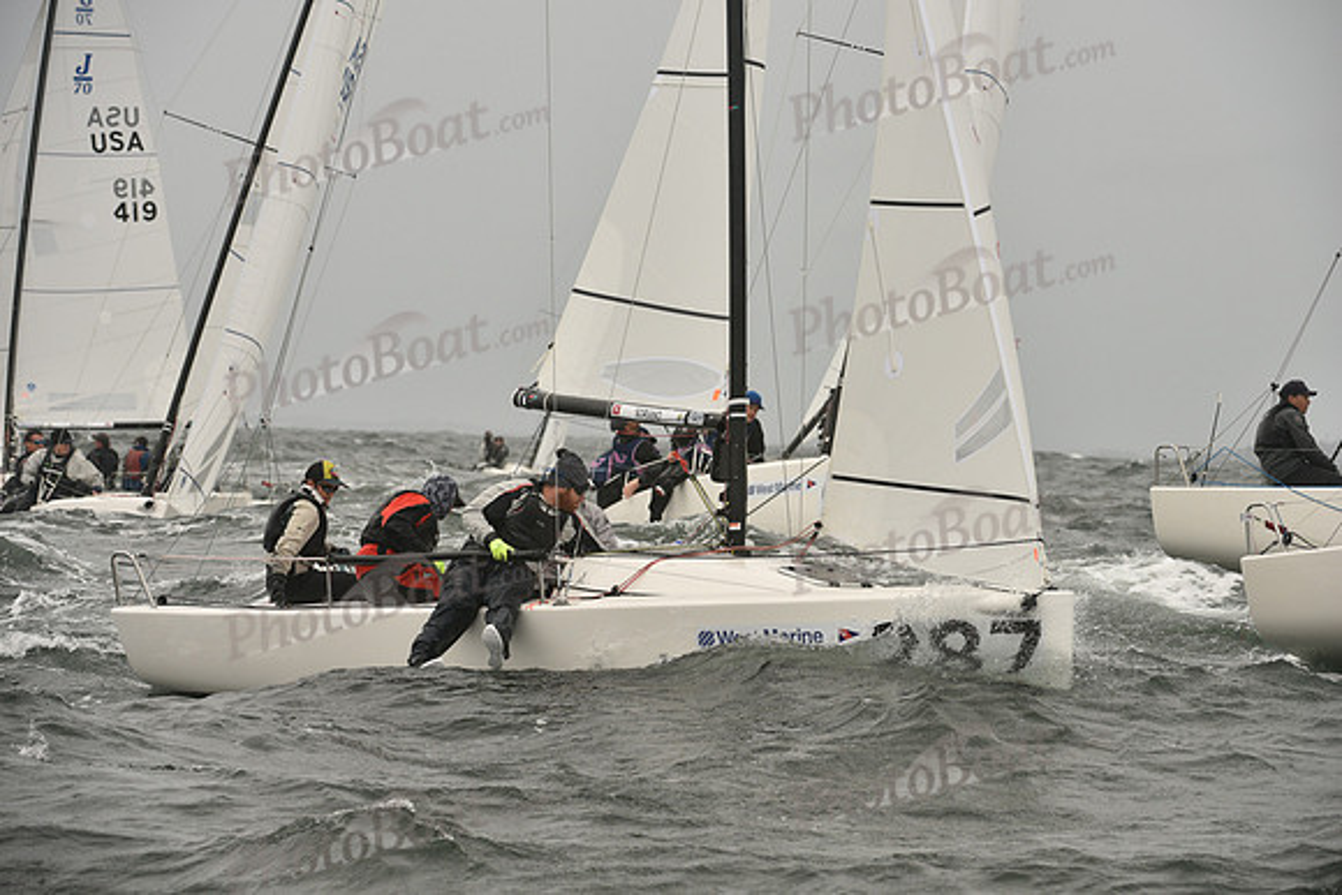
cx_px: 671
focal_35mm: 200
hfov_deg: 10.3
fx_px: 7457
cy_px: 448
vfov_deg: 6.9
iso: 400
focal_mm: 200
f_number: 7.1
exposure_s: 1/1250
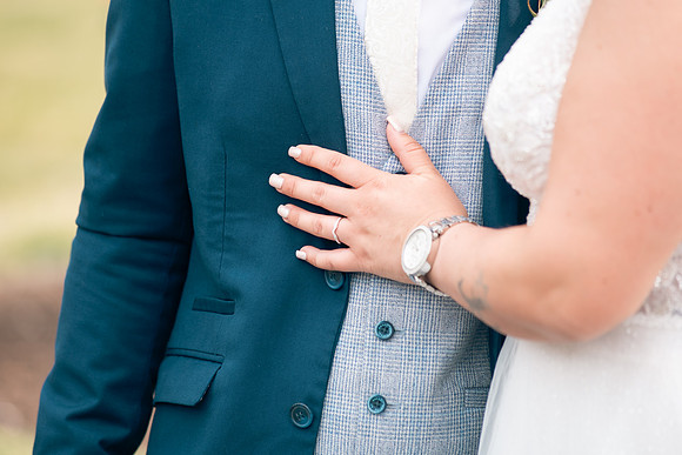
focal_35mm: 200
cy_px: 228
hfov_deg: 10.3
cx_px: 341
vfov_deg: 6.9
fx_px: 3790
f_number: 3.5
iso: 80
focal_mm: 200
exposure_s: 1/200
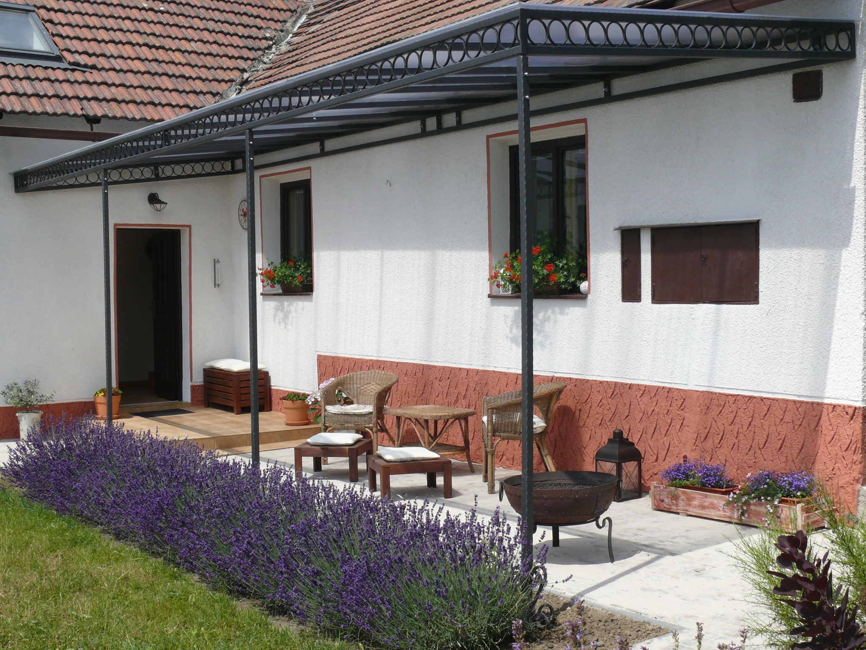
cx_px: 433
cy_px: 325
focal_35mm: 44
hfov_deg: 42.9
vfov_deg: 32.9
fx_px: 1101
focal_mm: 8.5
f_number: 6.3
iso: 100
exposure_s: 1/500
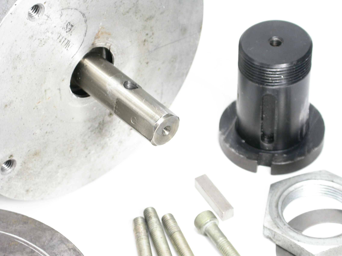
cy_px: 128
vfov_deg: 9.6
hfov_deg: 12.8
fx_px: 1521
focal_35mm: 154
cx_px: 171
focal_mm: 32
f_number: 5.1
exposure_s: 1/15
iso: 100
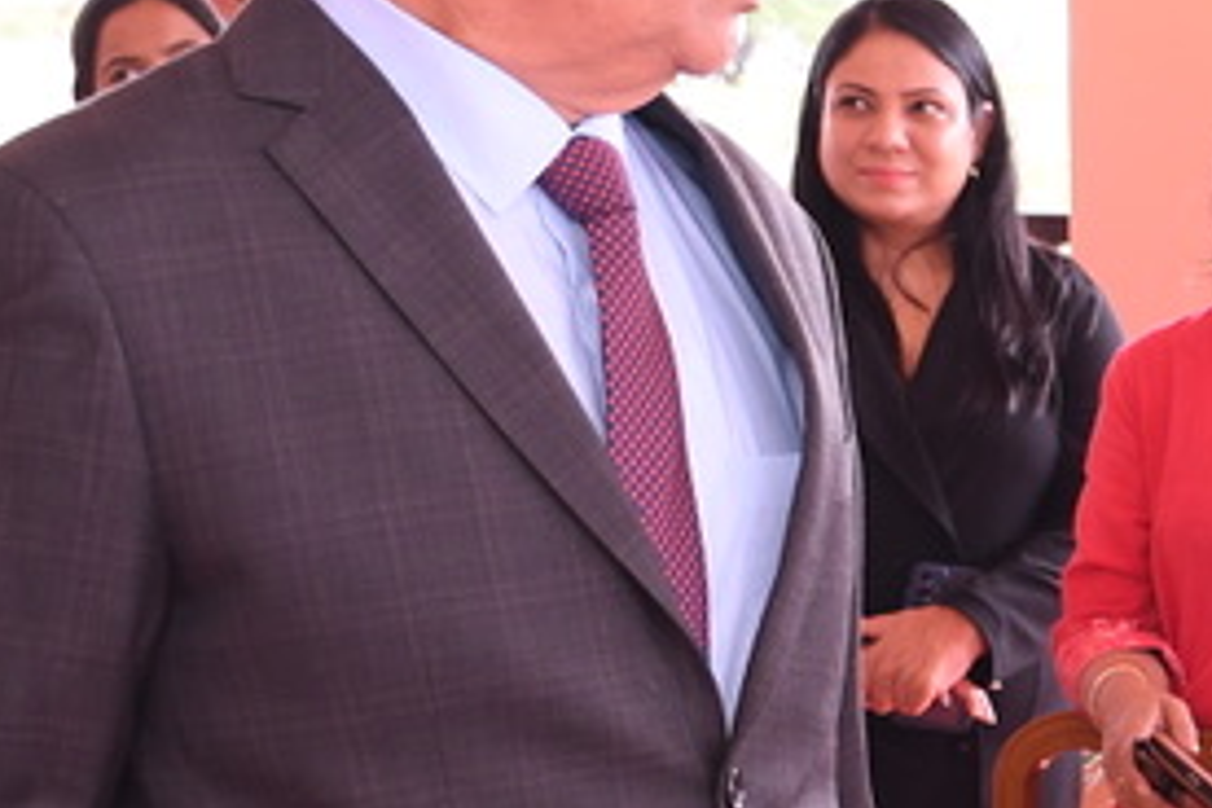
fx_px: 3972
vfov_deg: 11.5
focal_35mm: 118
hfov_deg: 15.8
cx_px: 1866
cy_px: 830
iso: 320
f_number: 3.5
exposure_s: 1/125
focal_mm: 20
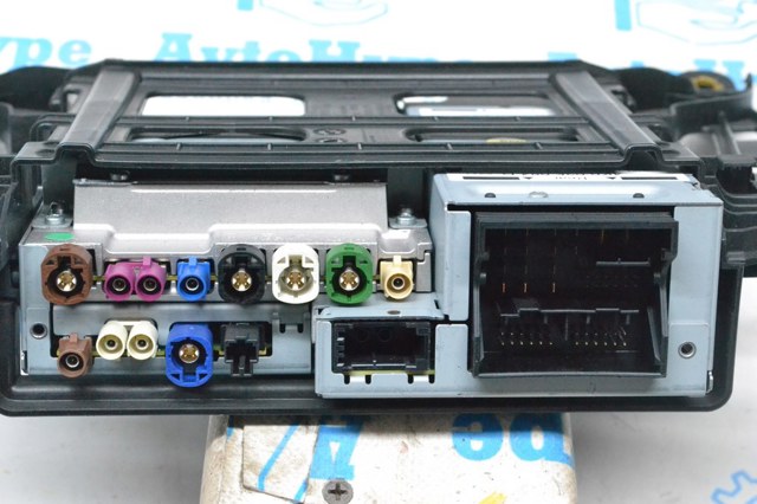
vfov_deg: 16.5
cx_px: 378
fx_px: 1734
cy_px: 252
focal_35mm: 82
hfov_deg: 24.6
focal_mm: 55
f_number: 10
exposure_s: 1/125
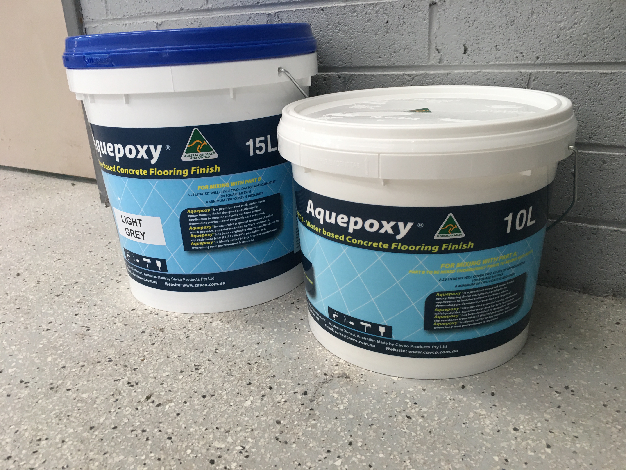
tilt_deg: -20.6
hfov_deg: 61.7
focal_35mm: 29
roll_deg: +2.8
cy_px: 235
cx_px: 313
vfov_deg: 48.2
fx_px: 524
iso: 40
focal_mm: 4.15
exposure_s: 1/17
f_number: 2.2
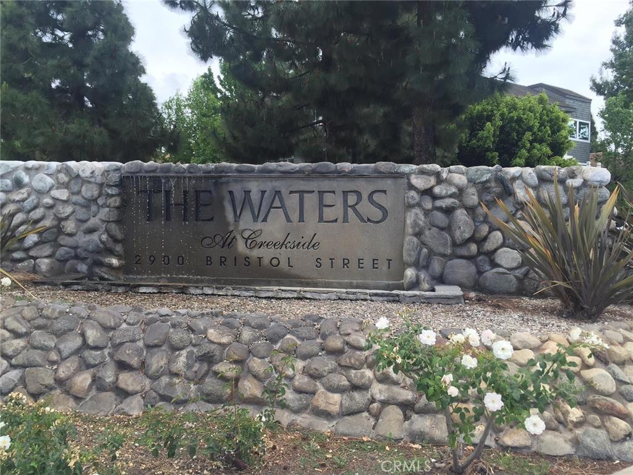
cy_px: 238
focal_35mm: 29
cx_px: 316
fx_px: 530
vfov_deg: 48.2
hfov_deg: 61.7
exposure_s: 1/565
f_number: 2.2
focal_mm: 4.15
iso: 32
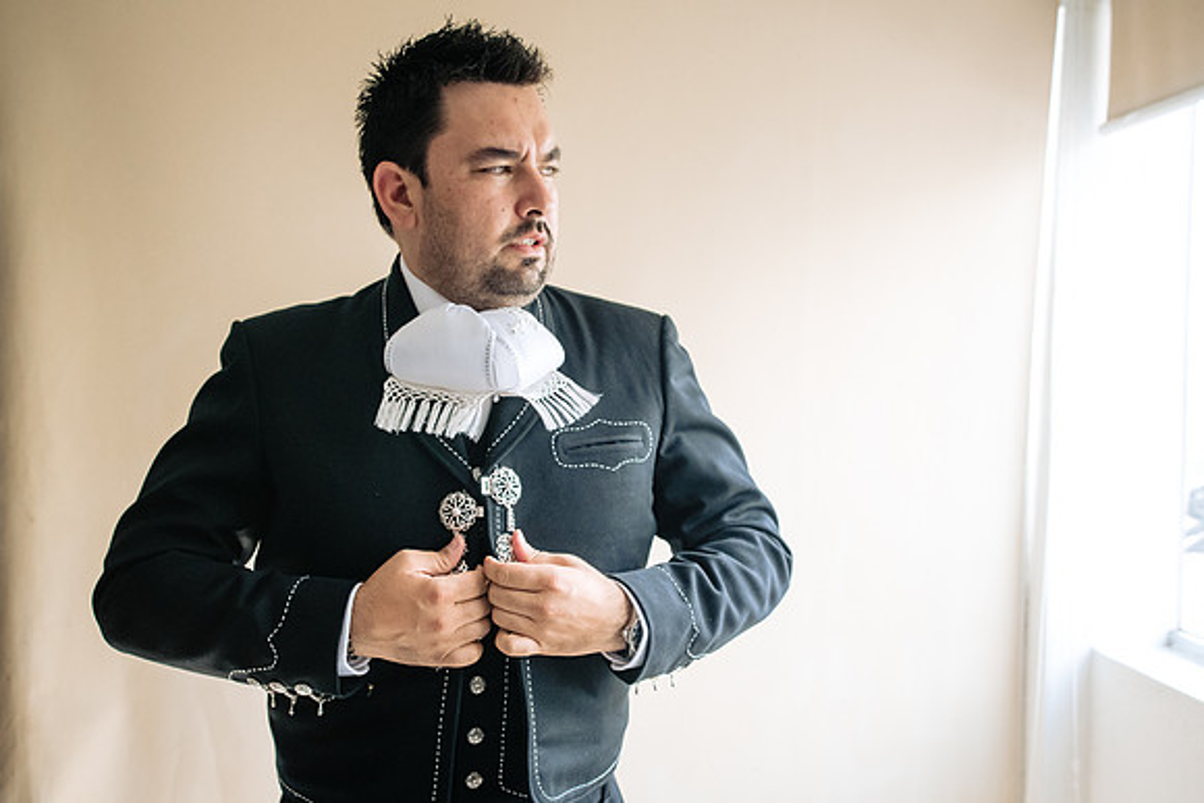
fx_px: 1271
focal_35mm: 38
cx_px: 602
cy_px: 402
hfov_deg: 50.7
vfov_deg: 35.1
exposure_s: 1/250
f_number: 5
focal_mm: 35
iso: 1600
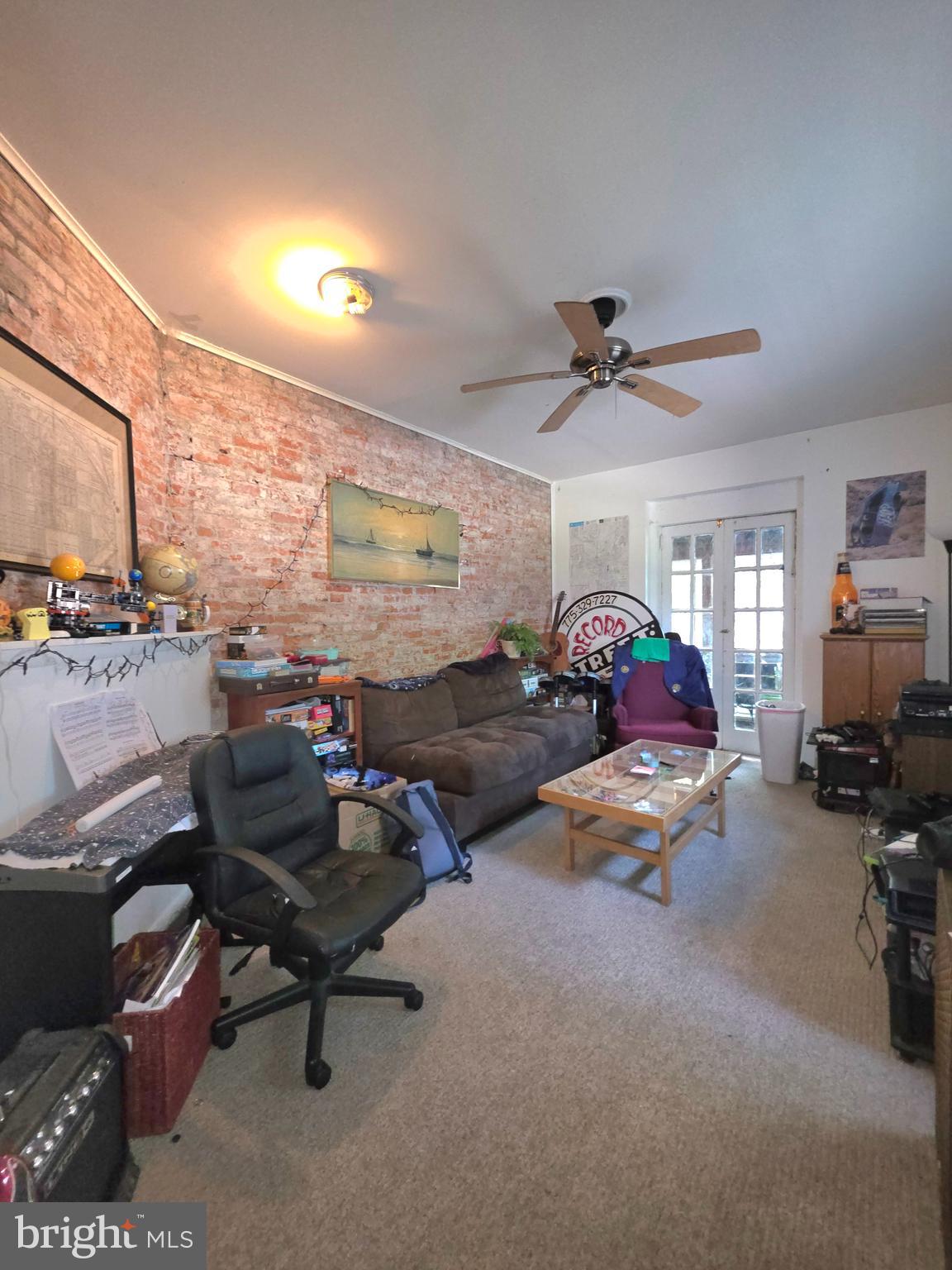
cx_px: 476
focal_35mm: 13
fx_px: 477
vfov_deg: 106.2
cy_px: 635
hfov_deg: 89.9
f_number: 1.9
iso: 250
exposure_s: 1/40
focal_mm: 2.2
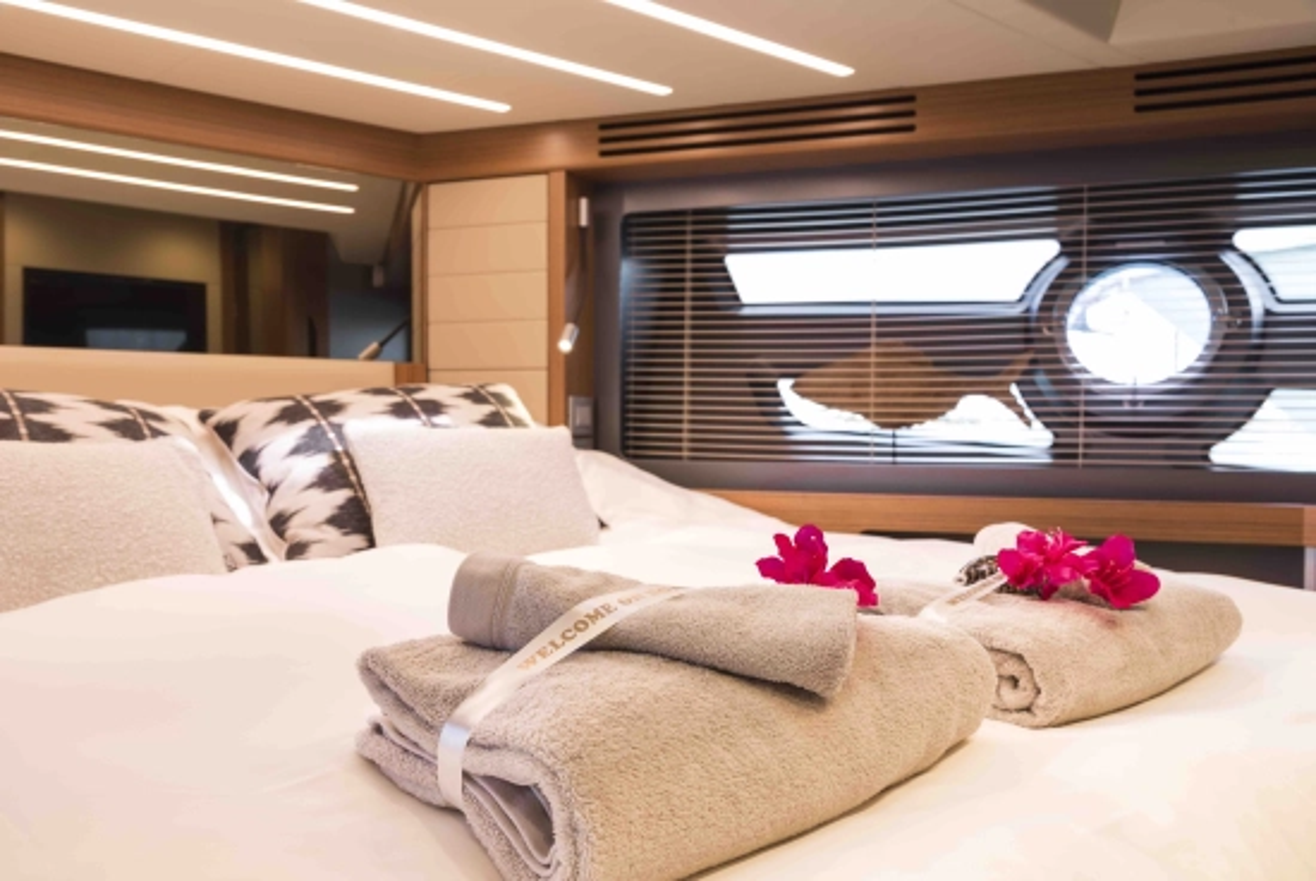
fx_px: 1134
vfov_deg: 42.4
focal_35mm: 31
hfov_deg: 60.2
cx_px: 658
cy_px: 440
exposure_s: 1/5
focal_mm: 31
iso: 100
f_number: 9
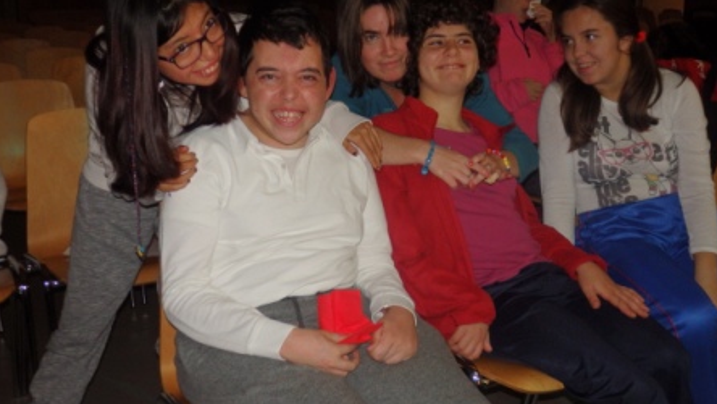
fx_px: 837
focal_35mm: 44
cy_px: 162
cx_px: 360
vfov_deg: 27.1
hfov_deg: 46.4
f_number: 3.7
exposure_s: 1/40
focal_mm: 7.3
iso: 400
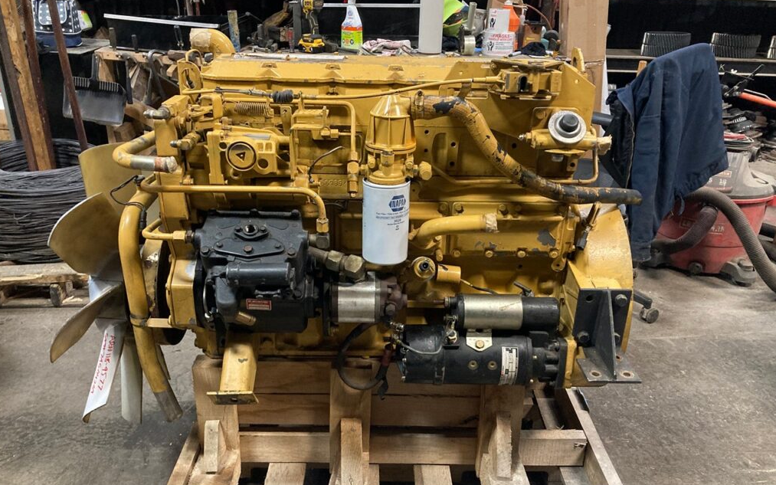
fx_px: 634
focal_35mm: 30
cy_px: 261
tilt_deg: -25.6
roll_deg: -2.0
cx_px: 388
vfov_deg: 41.8
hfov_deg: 62.9
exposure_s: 1/40
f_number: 1.8
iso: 400
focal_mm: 3.99
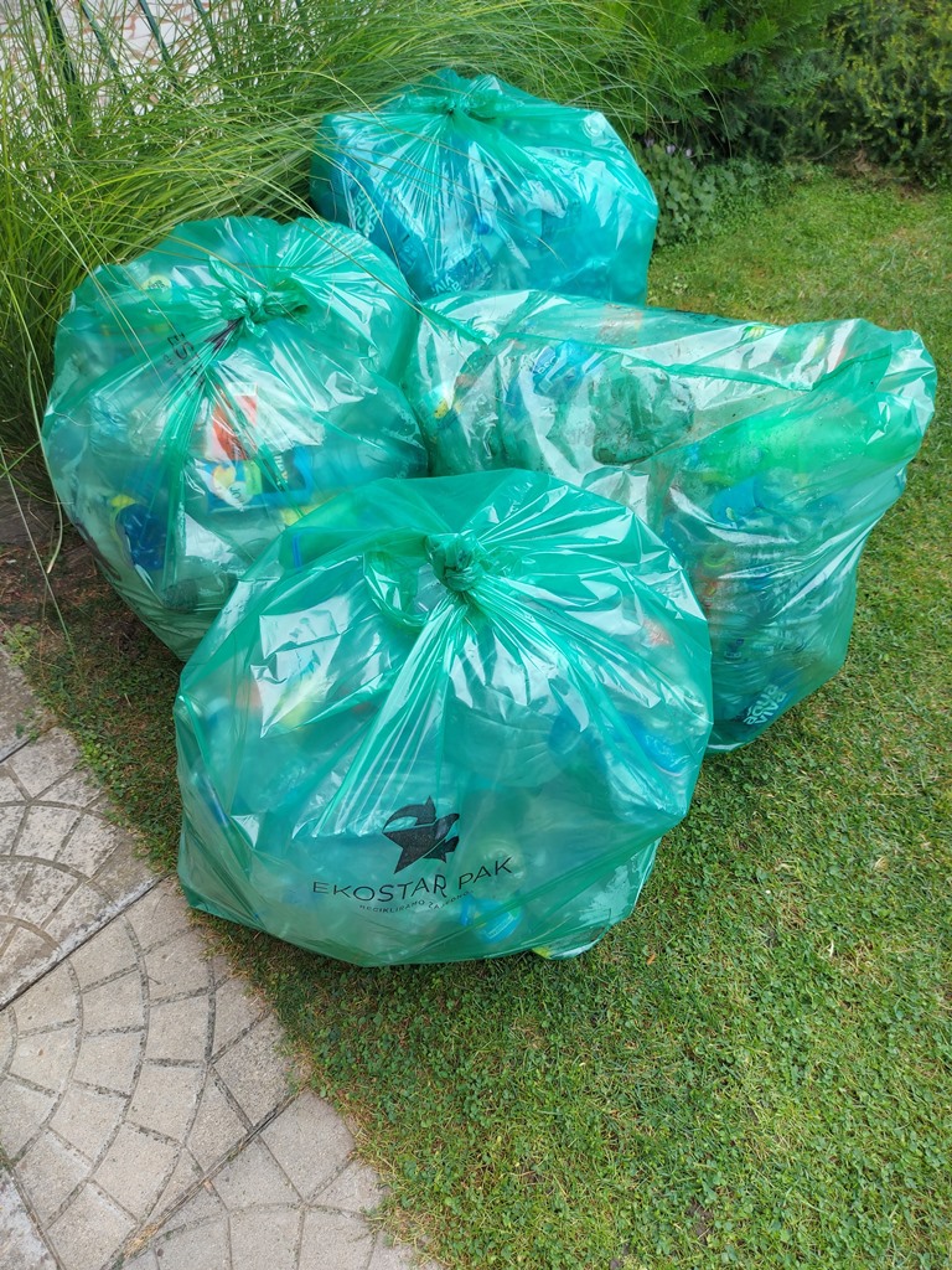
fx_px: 880
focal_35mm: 24
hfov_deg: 56.8
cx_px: 476
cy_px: 635
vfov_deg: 71.6
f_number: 1.8
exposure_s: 1/252
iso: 32
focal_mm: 5.23
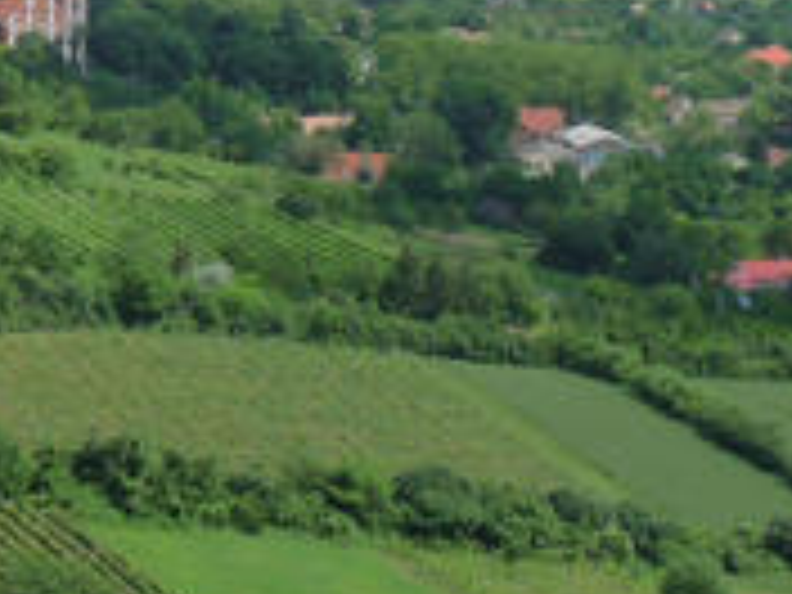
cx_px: 198
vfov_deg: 8.2
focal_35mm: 178
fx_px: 4073
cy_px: -171
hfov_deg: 11.1
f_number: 6.3
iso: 160
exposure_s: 1/400
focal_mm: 8.7
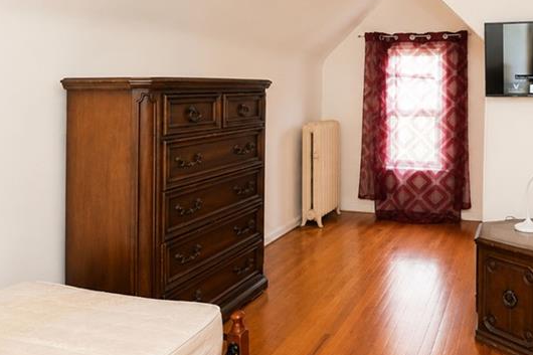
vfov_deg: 44.3
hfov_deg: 58.5
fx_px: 429
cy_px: 118
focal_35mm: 29
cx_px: 430
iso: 1600
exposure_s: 1/60
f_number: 7.1
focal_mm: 10
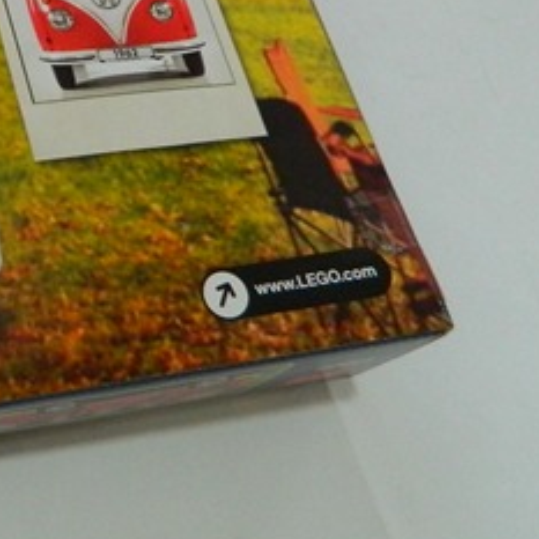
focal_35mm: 76
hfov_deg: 18.9
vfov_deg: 22.2
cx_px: -354
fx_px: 1339
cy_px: 46
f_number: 3.1
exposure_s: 1/30
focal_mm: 4.5
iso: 320
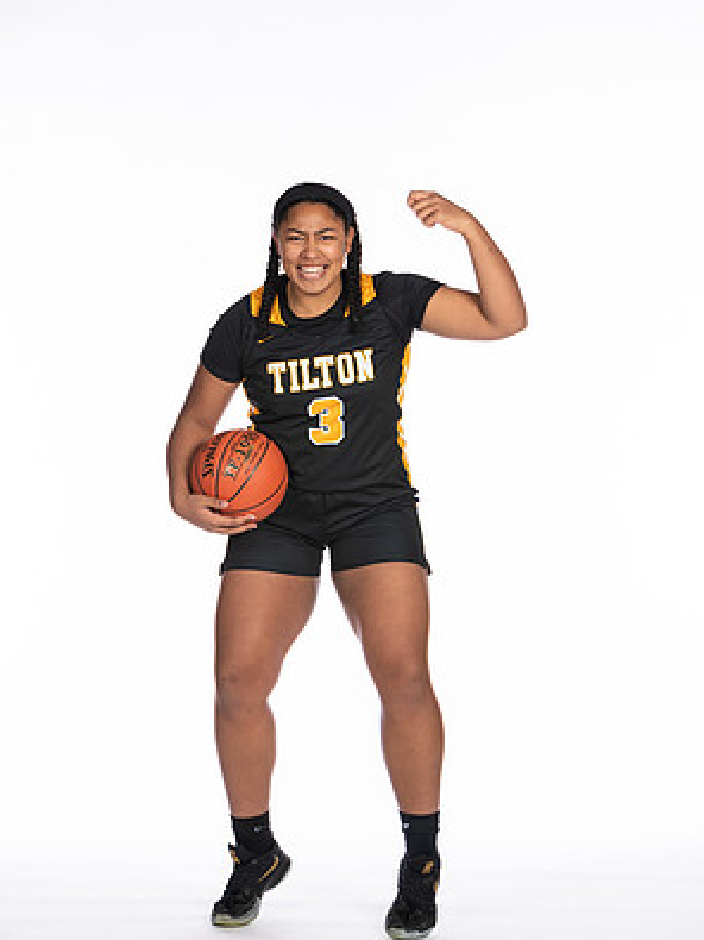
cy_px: 495
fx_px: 3120
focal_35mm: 115
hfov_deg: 12.9
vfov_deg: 17.1
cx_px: 350
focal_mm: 70
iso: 100
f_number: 5
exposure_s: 1/100
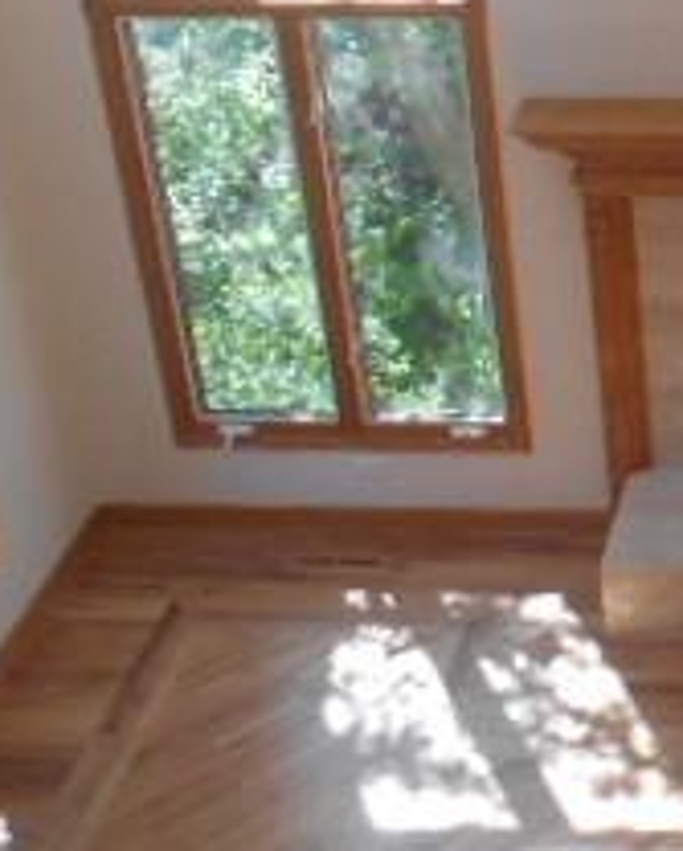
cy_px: 196
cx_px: 961
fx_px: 1967
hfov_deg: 18.0
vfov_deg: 24.1
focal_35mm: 78
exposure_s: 1/30
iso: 80
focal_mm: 4.7
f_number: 3.4
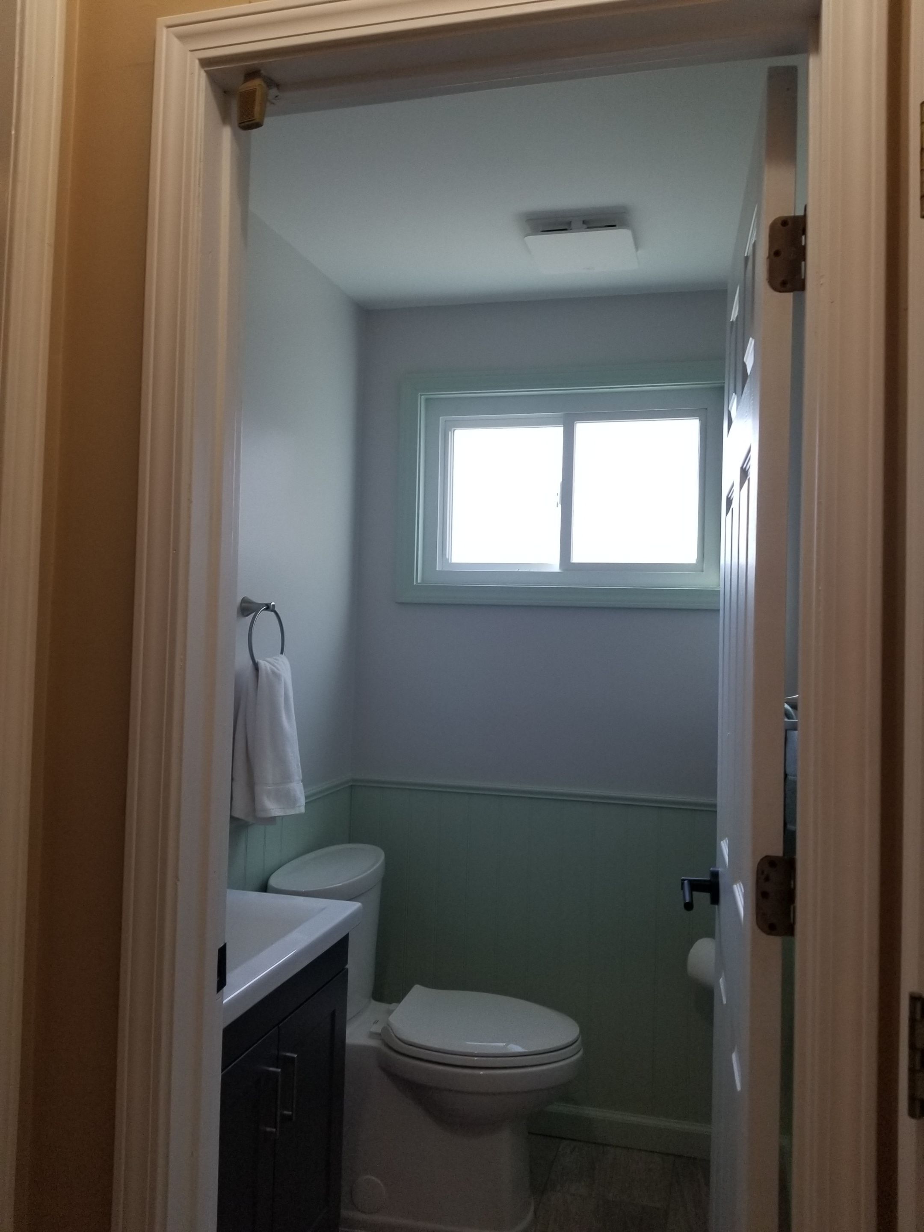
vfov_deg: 67.3
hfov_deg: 53.1
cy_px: 616
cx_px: 462
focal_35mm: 26
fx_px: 925
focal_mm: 4.25
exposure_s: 1/60
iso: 100
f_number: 1.7
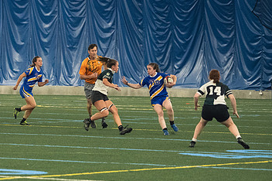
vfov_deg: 4.5
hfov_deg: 6.7
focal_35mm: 308
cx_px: 52
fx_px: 2325
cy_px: 137
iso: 8000
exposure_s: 1/500
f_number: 2.8
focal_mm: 125
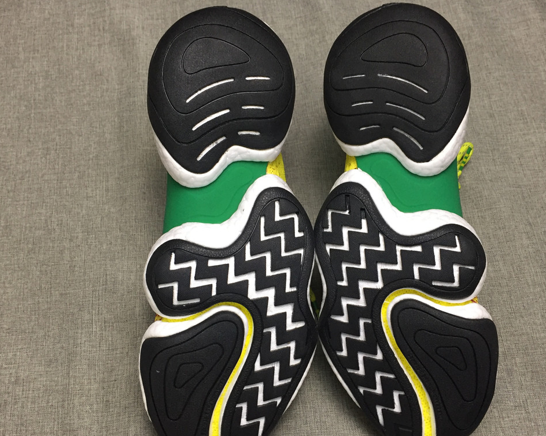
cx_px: 295
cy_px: 242
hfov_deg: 50.2
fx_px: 582
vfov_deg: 41.1
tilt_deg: -67.6
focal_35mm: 36
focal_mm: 4.15
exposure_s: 1/33
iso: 80
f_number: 2.2
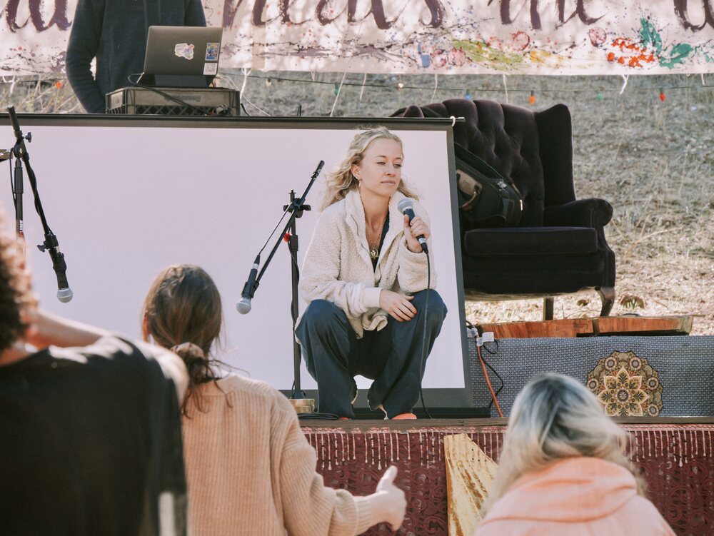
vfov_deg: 5.3
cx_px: 357
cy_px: 268
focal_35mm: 280
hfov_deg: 7.1
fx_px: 5778
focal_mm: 140
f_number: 8
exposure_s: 1/60
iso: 125
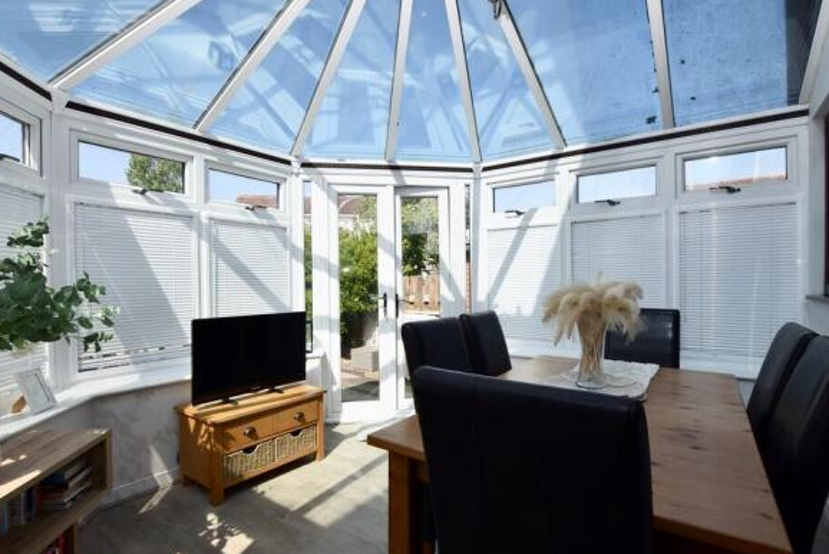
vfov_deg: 70.5
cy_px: 286
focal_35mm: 17
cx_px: 408
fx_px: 392
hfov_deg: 93.2
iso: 200
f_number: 10
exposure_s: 1/200
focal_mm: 10
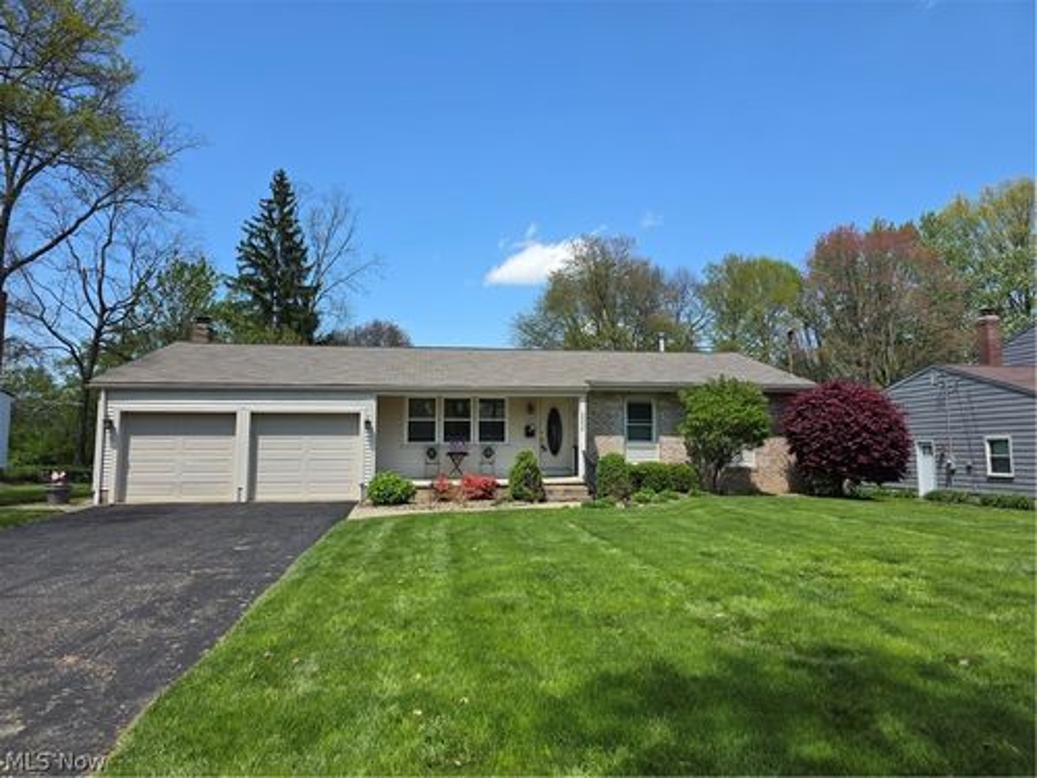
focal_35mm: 23
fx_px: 689
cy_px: 389
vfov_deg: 58.9
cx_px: 518
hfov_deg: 73.9
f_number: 1.7
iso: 80
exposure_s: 1/4237
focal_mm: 6.3
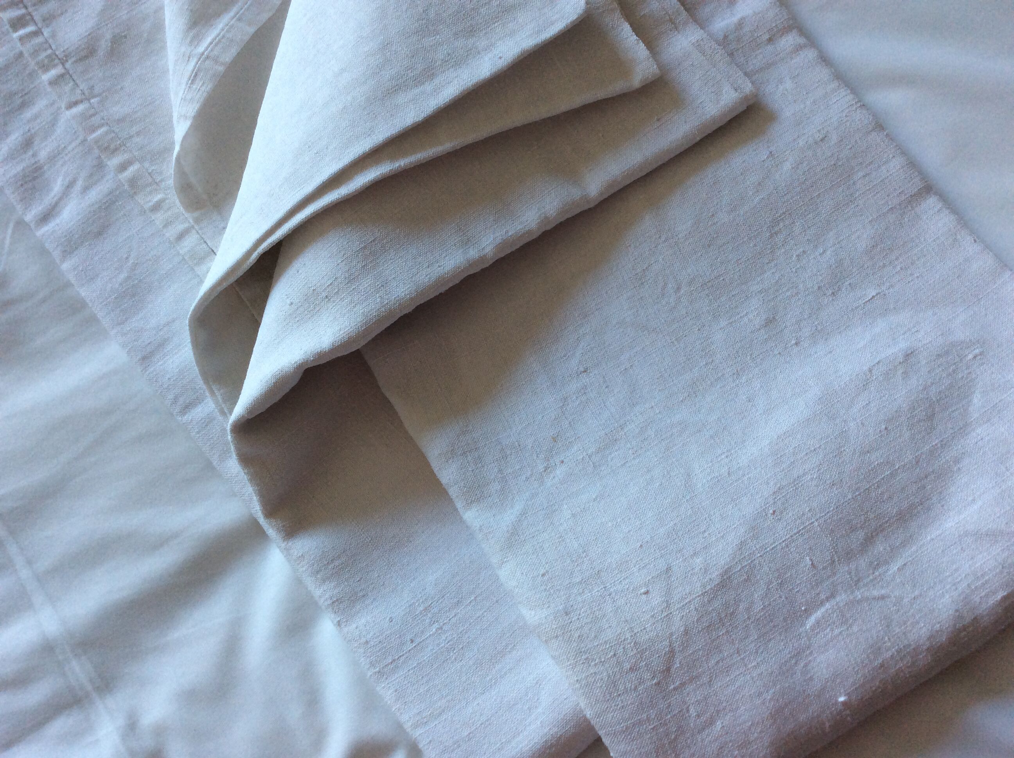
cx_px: 507
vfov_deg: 44.1
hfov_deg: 56.9
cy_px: 379
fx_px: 936
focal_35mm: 32
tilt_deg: -75.3
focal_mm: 3.3
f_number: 2.4
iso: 50
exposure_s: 1/25
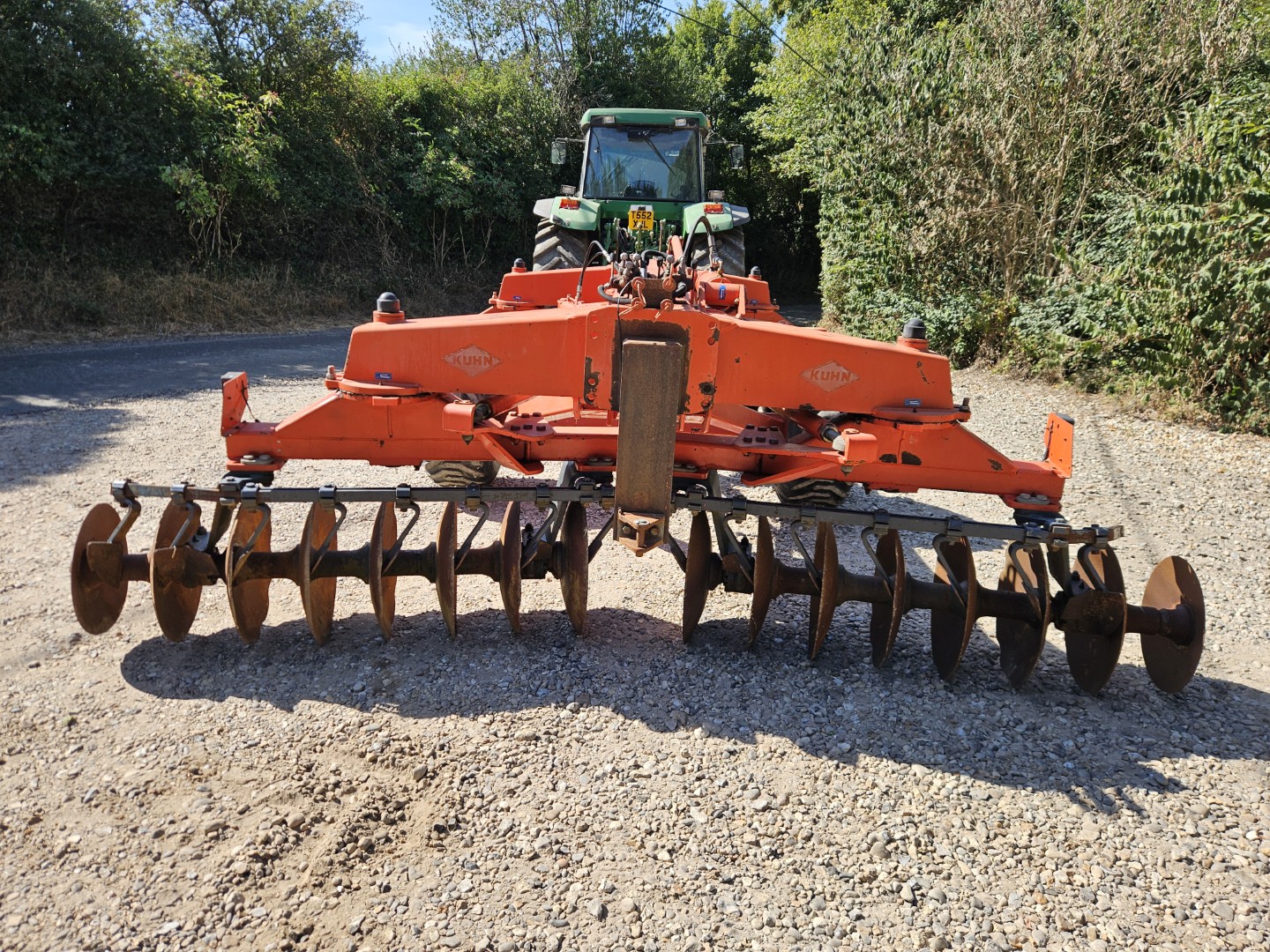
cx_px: 635
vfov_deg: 58.9
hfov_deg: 73.9
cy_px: 476
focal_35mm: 23
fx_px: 844
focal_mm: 5.4
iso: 25
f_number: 1.8
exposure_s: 1/892
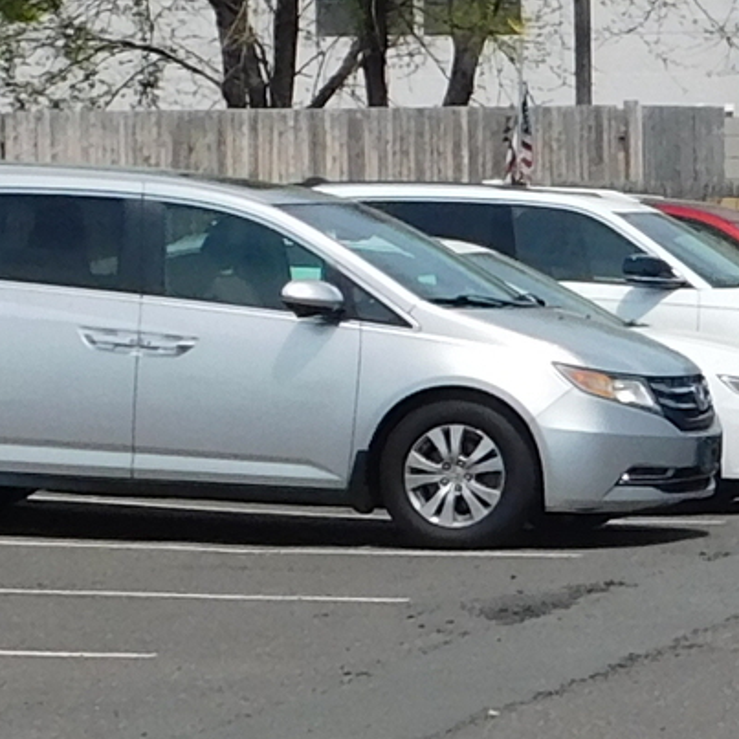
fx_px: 4879
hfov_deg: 8.3
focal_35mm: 202
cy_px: 216
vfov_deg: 8.7
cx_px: 1439
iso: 125
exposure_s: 1/400
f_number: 6.4
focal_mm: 5.3
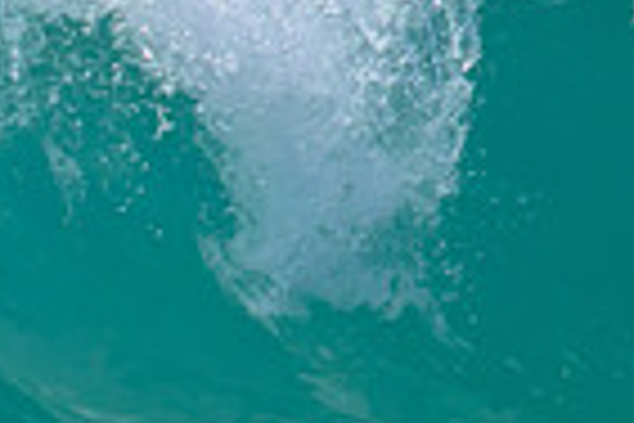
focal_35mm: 4514
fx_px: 79490
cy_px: 364
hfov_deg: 0.5
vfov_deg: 0.3
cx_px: -827
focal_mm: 800
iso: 1100
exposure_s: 1/2000
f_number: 11
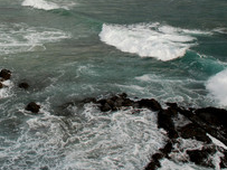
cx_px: 19
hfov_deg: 29.0
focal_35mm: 64
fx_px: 419
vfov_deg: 22.4
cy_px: 21
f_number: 7.1
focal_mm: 20
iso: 100
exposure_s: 1/200
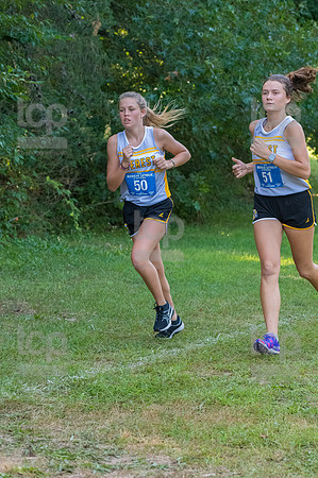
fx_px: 1793
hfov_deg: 10.1
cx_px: 159
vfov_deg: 15.2
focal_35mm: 135
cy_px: 239
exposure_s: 1/1600
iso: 3200
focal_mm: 90
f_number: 5
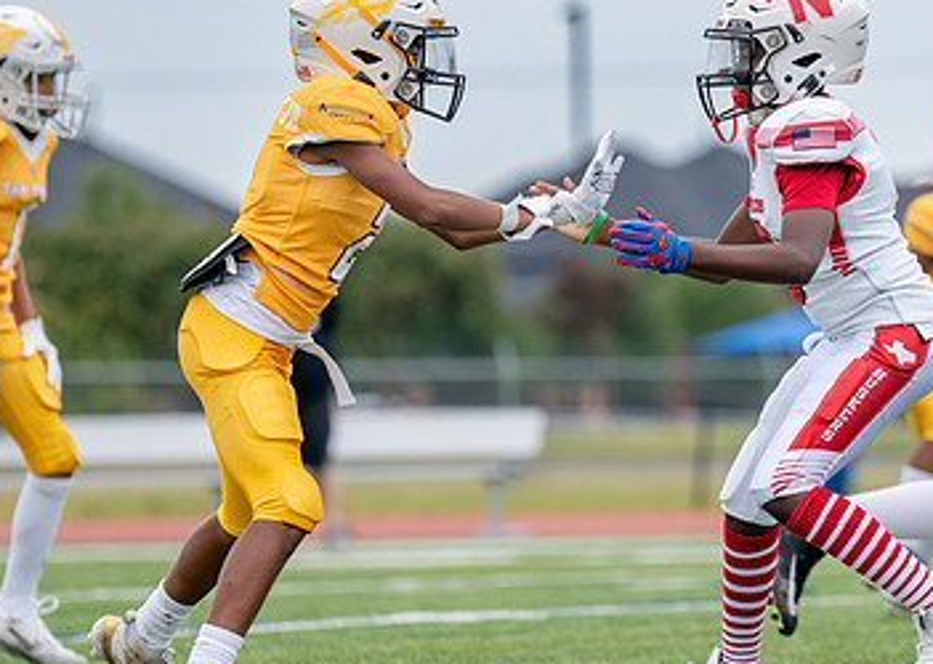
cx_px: 767
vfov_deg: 3.5
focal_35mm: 407
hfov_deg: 5.0
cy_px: 257
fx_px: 10774
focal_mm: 163
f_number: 2.8
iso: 200
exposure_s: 1/2000
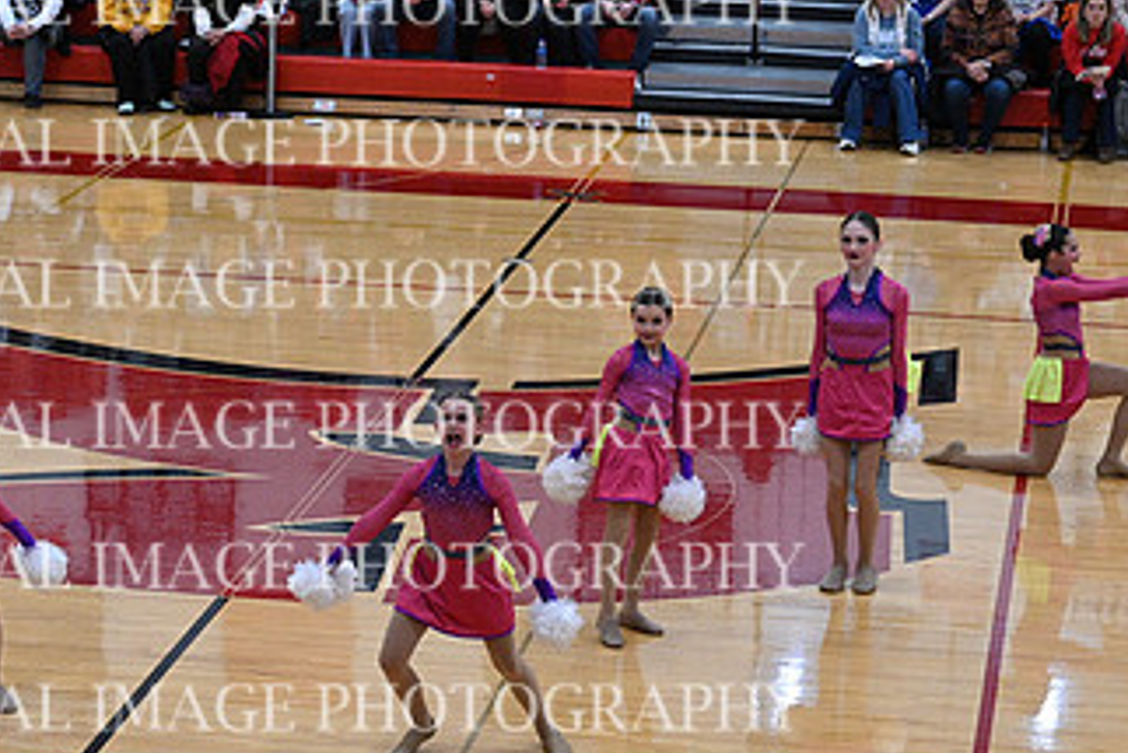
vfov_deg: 10.9
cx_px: 298
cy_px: 496
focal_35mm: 126
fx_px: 3950
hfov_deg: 16.2
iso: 4000
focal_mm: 70
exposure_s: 1/400
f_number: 4
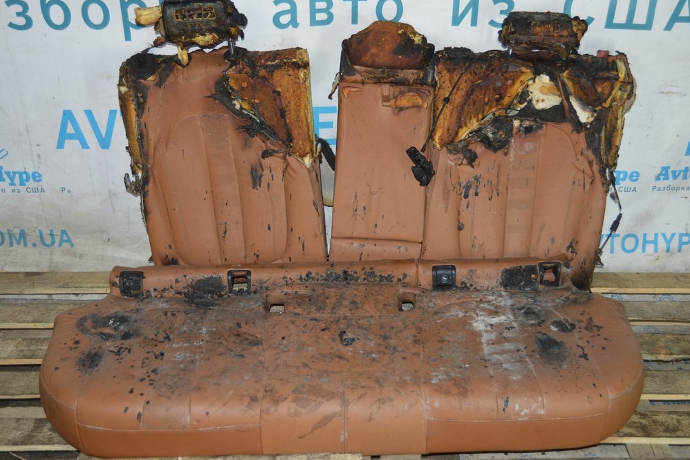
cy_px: 225
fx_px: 766
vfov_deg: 33.4
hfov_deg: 48.5
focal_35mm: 40
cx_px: 351
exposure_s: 1/60
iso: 640
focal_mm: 26
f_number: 4
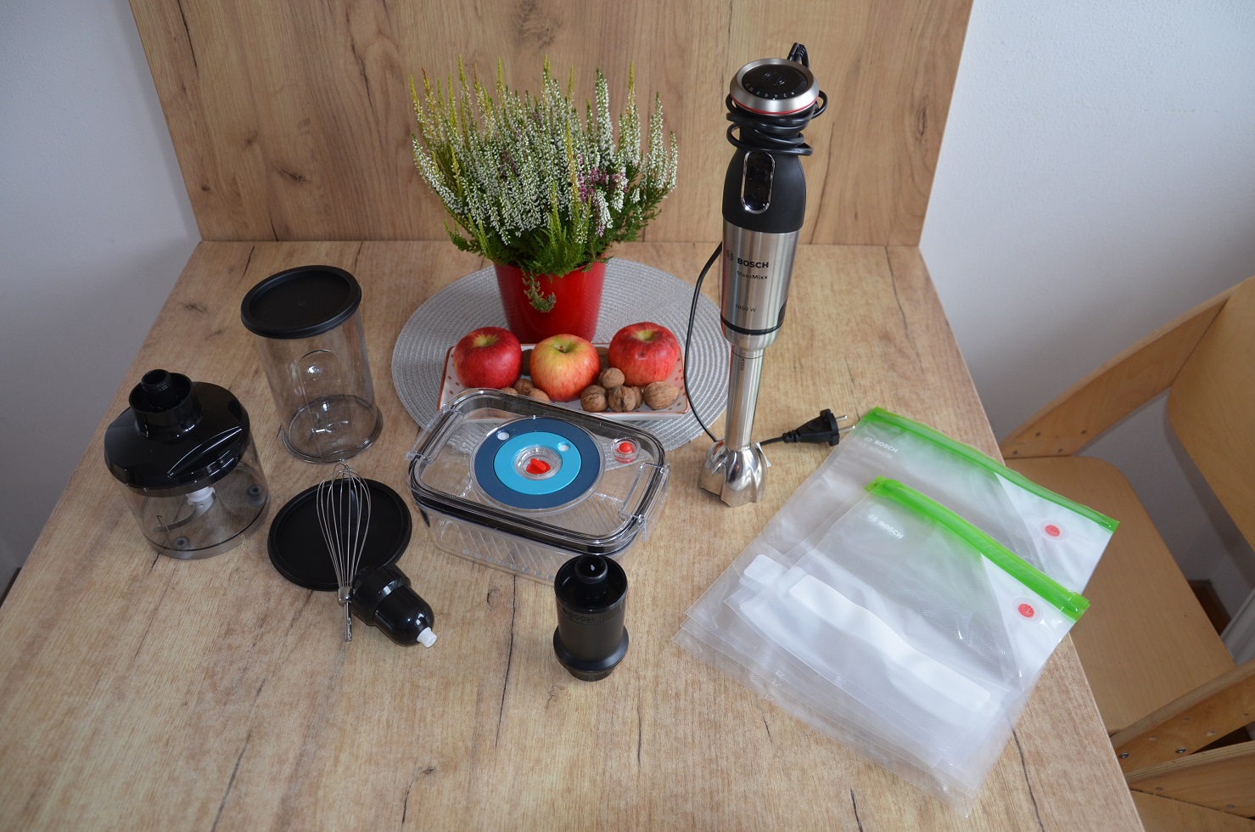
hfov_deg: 67.5
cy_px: 416
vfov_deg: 47.7
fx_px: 939
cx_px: 628
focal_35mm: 27
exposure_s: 1/60
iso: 450
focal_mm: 18
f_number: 3.5
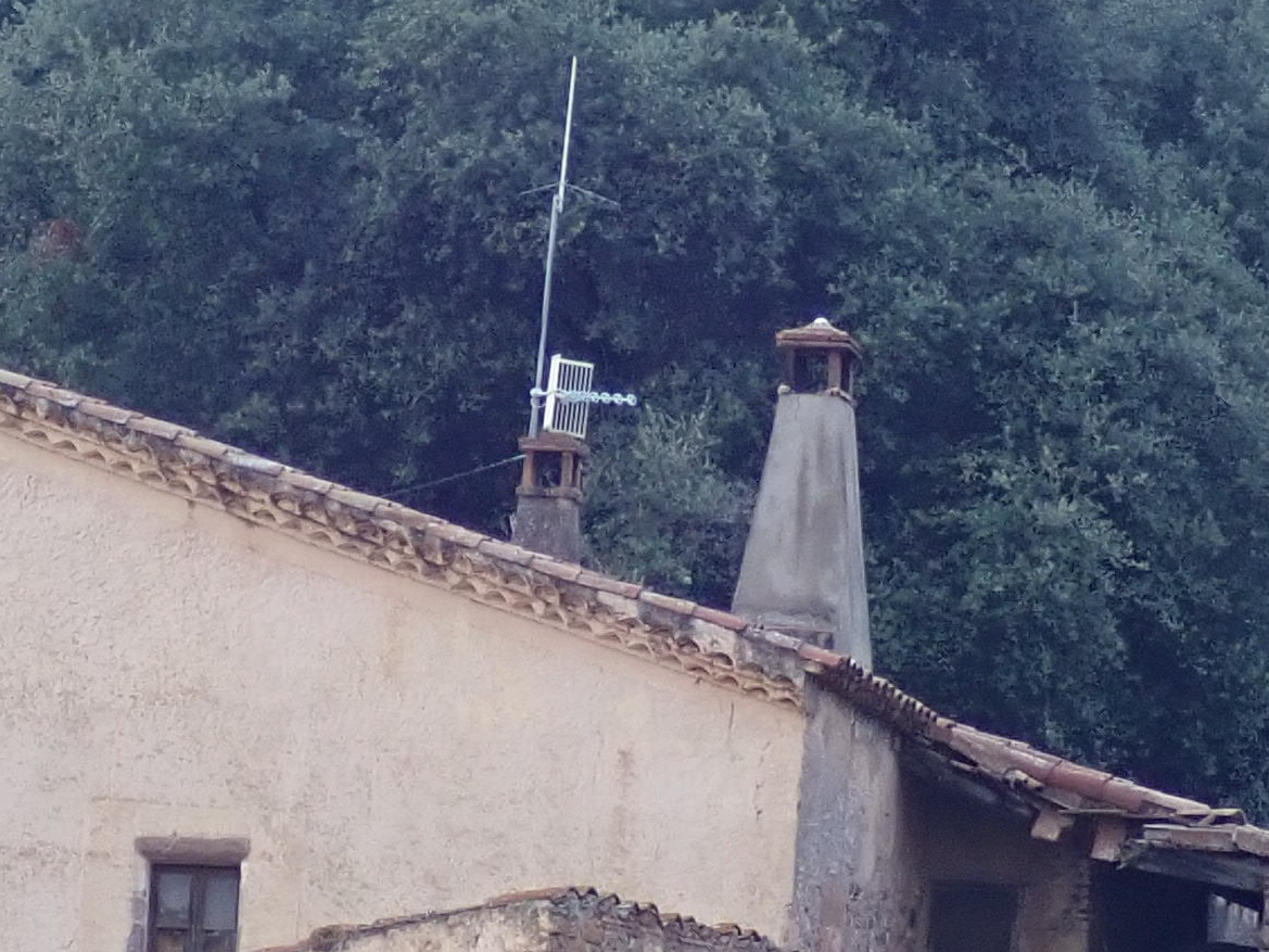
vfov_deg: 4.9
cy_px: 515
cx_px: 470
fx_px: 11036
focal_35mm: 301
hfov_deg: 6.6
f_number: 4.5
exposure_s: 1/80
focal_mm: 15.66
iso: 250
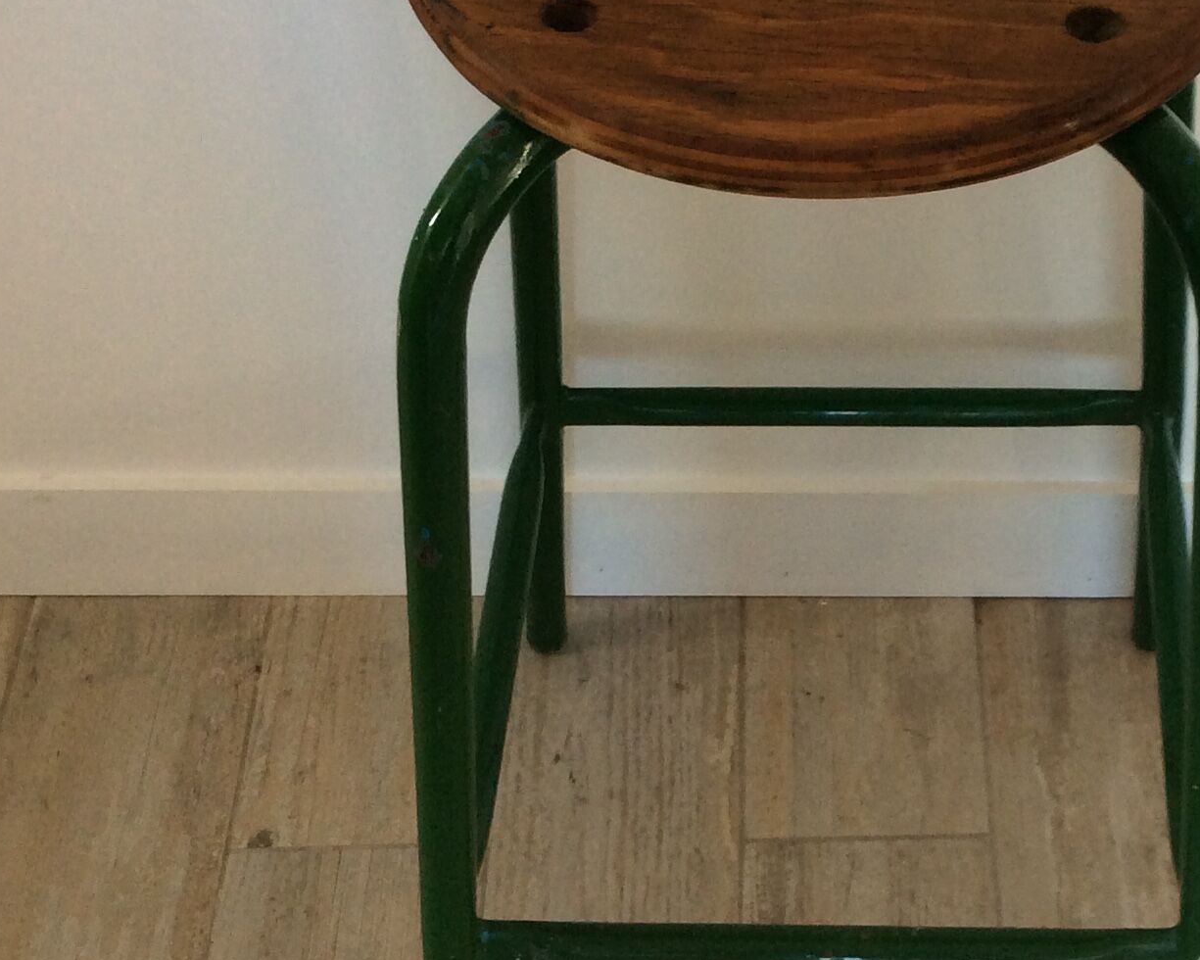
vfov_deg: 23.1
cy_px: 556
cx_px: 903
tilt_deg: -49.1
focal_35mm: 66
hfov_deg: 28.3
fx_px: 2344
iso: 50
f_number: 2.4
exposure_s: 1/25
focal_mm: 3.3
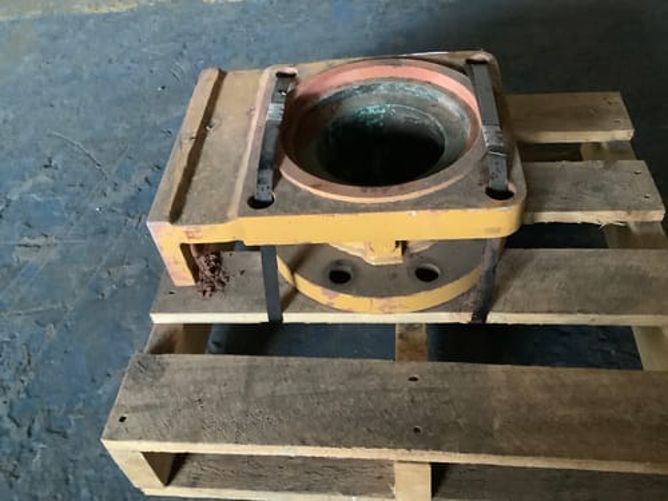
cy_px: 250
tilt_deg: -45.1
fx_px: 598
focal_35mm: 31
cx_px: 334
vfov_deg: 45.4
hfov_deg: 58.4
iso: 400
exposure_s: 1/25
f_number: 2.4
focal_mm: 3.3
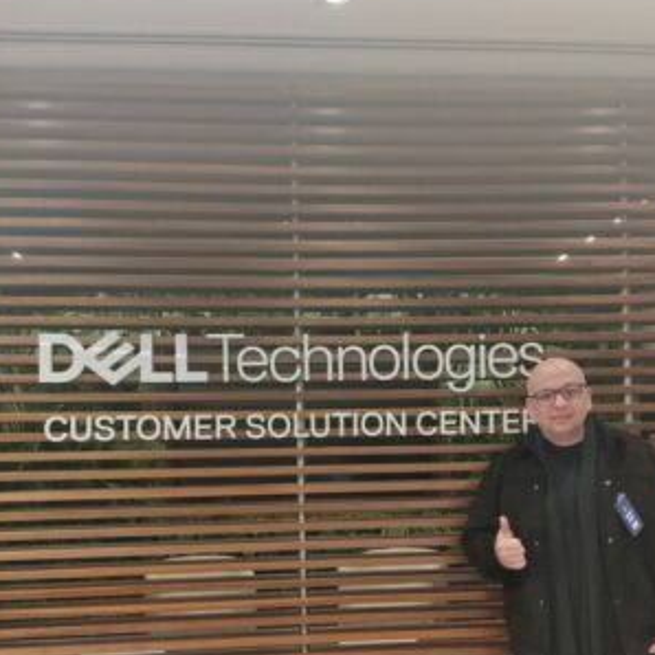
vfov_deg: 44.4
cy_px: 424
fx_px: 792
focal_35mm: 37
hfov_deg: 44.8
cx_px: 371
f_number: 1.79
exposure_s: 1/30
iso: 179
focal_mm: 4.74
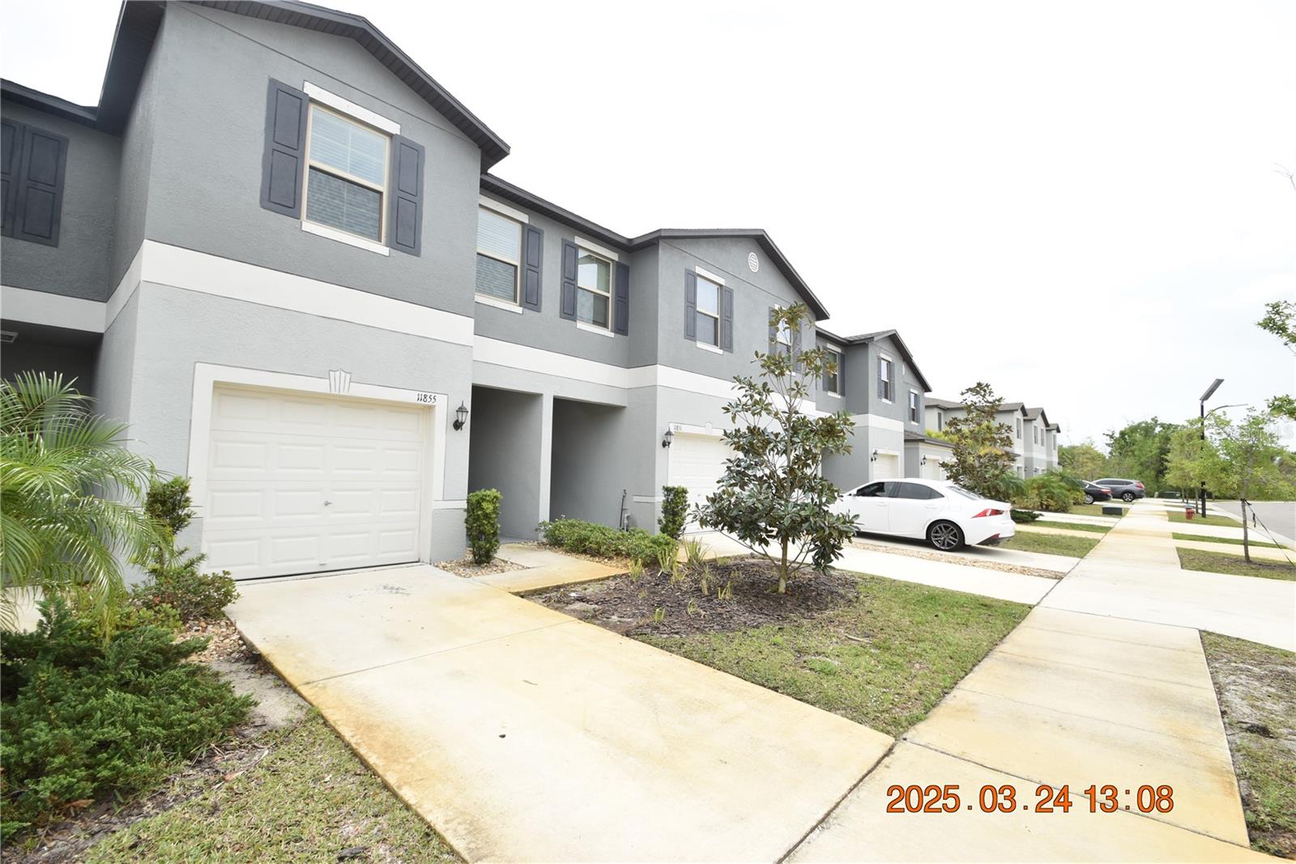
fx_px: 540
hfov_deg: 100.4
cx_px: 648
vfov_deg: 77.3
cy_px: 432
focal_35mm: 15
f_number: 9
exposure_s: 1/320
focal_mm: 10
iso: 200
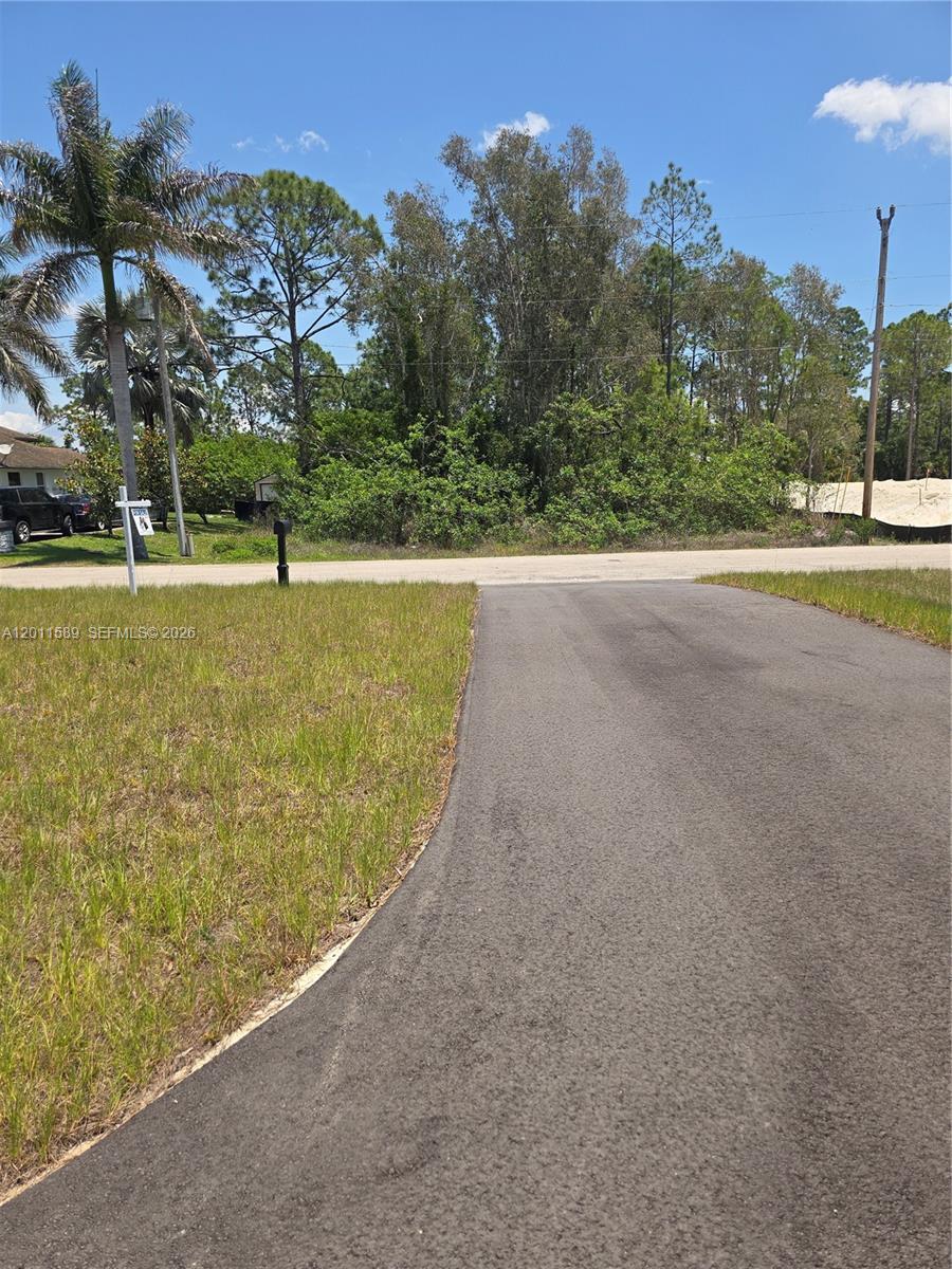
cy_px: 634
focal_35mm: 23
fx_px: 843
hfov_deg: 58.9
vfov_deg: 73.9
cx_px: 476
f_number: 1.7
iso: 12
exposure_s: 1/827
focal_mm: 6.3
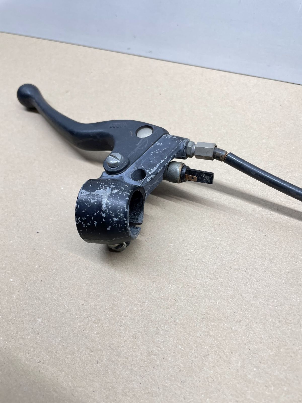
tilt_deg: -52.7
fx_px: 302
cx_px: 151
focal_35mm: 26
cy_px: 202
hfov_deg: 53.1
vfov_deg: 67.3
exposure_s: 1/100
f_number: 1.6
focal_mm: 4.2
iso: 80
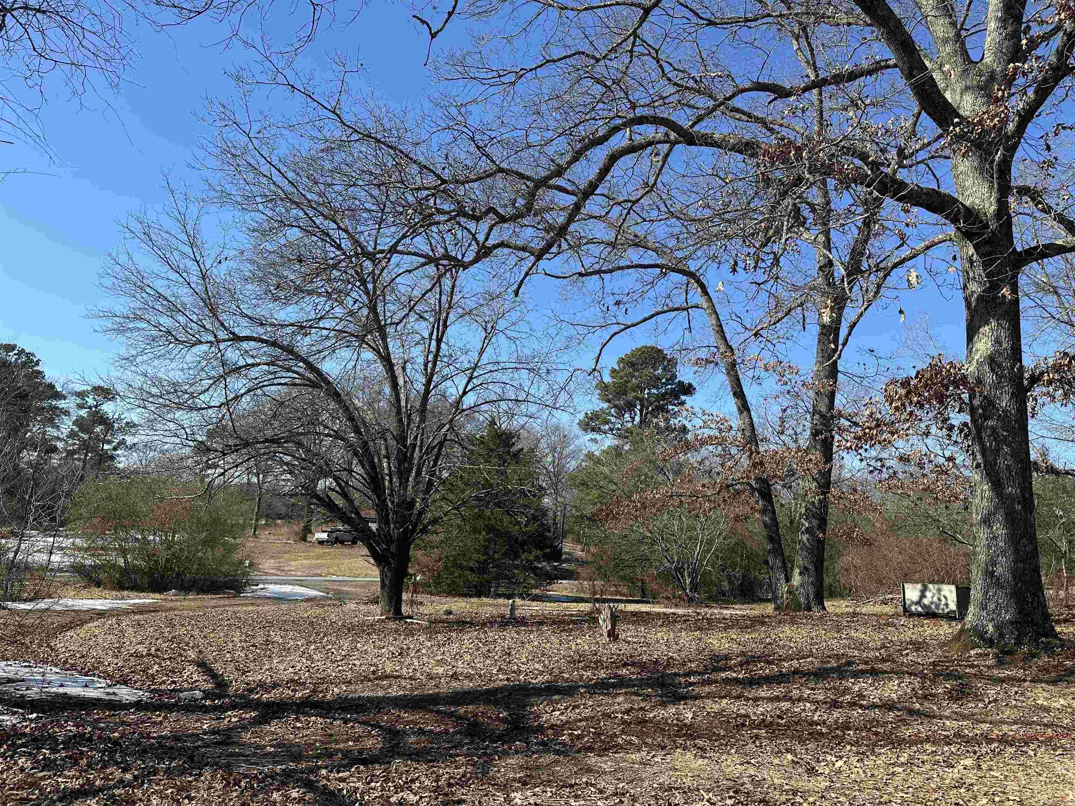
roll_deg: -5.8
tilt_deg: +11.1
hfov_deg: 71.6
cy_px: 403
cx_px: 538
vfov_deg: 56.8
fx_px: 745
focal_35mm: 24
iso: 80
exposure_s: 1/2410
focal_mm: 6.86
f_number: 1.78
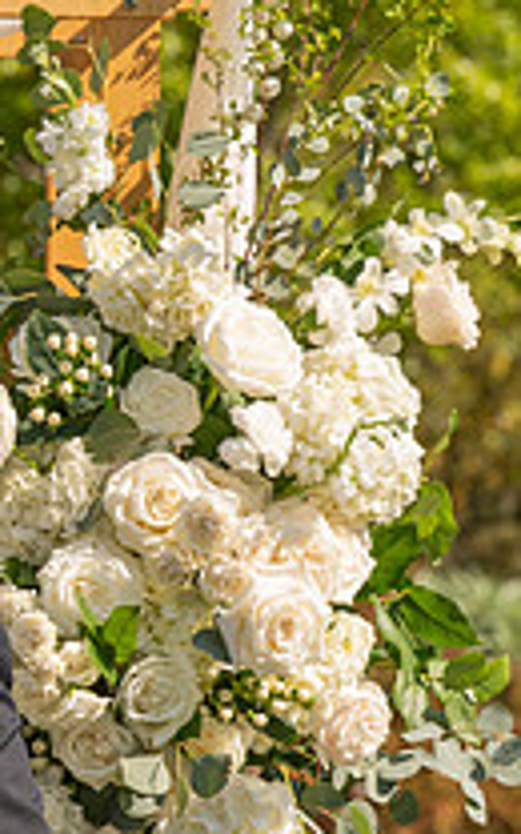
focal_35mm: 298
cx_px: -573
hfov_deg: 4.3
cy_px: 543
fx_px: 6770
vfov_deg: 7.0
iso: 200
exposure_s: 1/1000
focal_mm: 105
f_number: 5.6
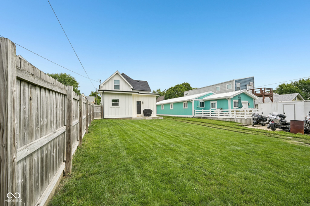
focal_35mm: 15
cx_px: 155
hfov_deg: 100.4
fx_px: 129
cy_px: 103
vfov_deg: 77.3
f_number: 8
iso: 100
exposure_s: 1/320
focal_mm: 15
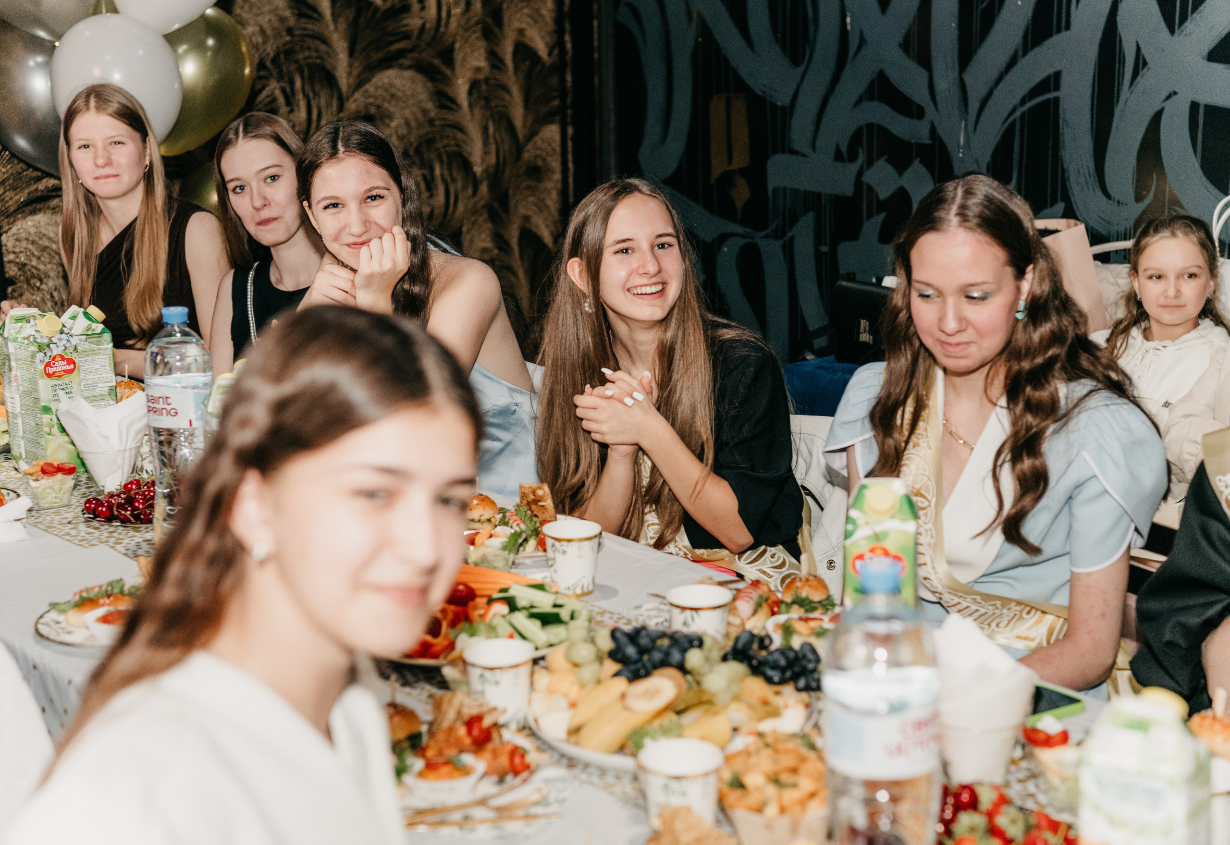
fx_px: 1972
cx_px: 634
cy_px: 422
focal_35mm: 57
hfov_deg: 34.6
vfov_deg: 24.2
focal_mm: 56
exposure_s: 1/160
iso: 800
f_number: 4
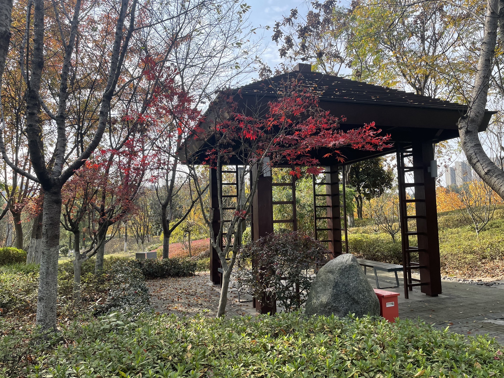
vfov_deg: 53.1
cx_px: 252
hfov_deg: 67.3
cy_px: 189
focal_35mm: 26
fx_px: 379
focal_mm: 4.2
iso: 32
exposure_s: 1/1195
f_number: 1.6
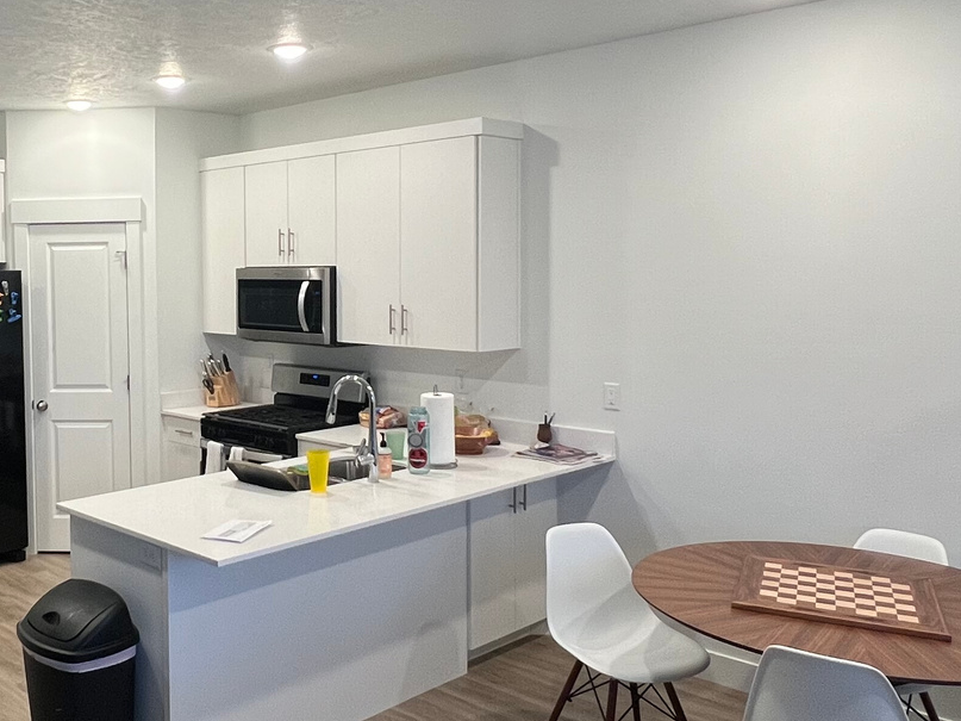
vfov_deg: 42.8
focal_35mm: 33
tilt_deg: -2.5
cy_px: 300
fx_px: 916
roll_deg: +0.5
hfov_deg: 53.4
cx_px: 268
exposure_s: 1/120
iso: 200
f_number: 1.8
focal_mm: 1.57
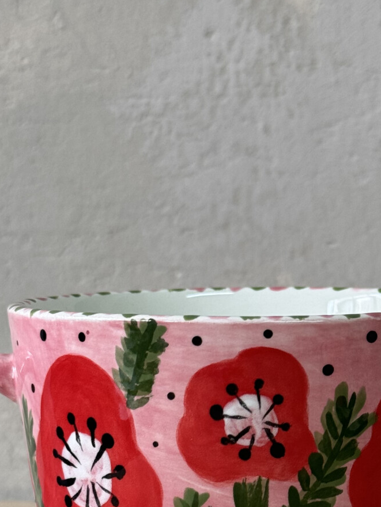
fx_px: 1599
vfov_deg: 17.9
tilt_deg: -6.5
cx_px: 255
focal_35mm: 109
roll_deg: +0.9
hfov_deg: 13.6
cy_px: 403
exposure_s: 1/50
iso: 64
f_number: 1.78
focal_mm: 6.76
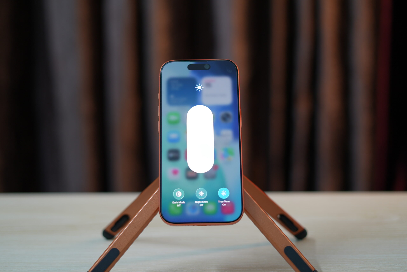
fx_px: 566
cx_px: 204
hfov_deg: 39.6
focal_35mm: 50
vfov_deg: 27.0
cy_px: 136
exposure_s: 1/100
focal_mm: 50
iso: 320
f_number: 2.2
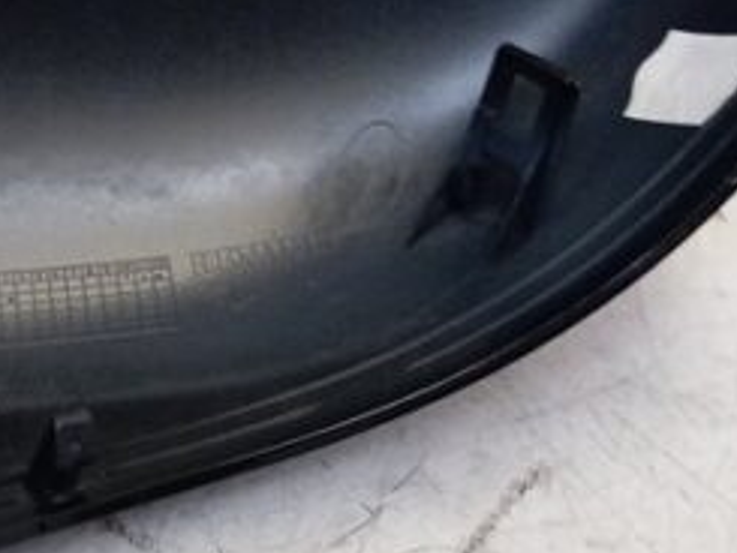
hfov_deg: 22.7
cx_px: -117
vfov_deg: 18.4
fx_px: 1704
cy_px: 152
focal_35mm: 80
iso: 351
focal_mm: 4.22
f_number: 1.8
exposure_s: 1/33.3
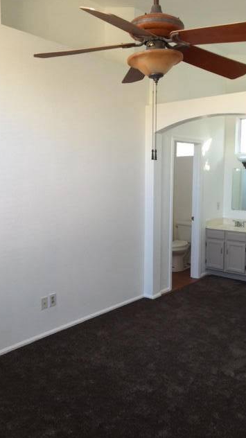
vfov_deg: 61.0
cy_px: 218
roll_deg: -0.2
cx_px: 134
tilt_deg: -6.2
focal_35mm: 32
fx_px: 371
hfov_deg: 36.6
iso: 40
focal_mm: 4.15
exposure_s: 1/30
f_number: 2.2
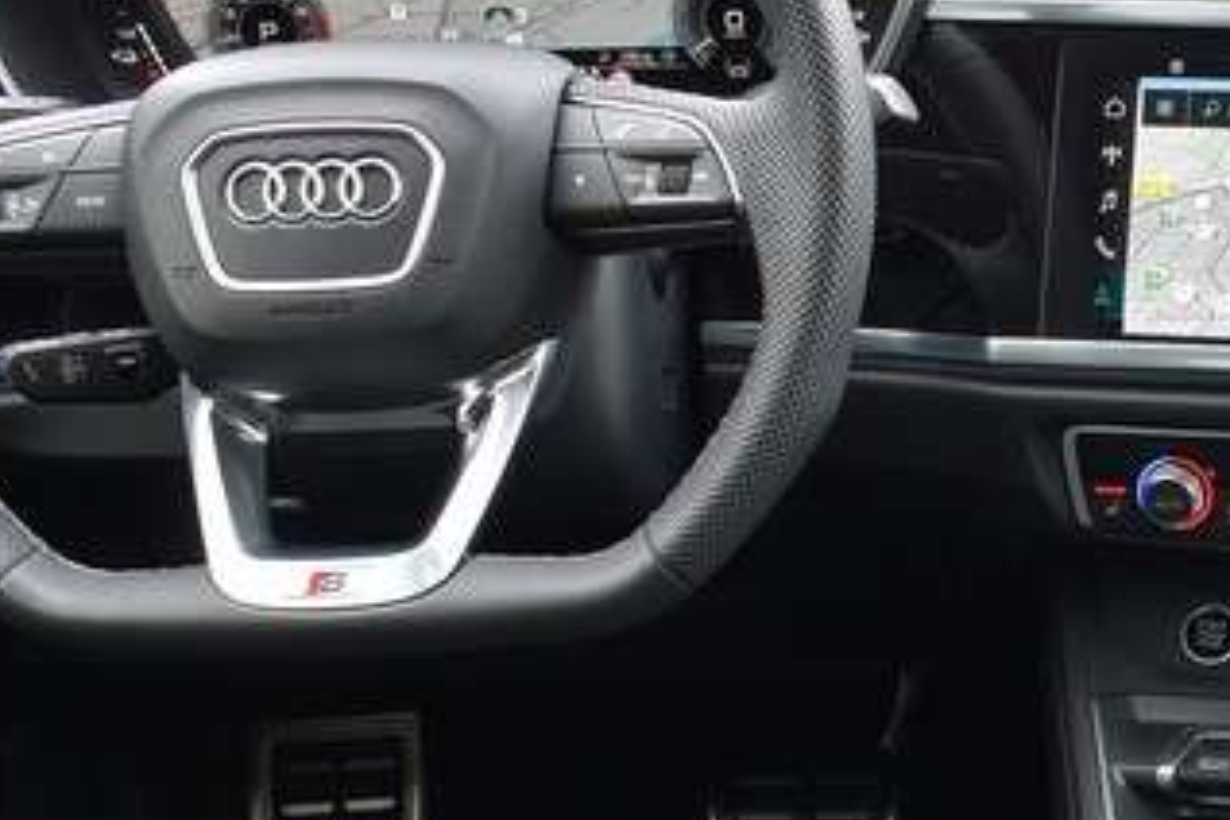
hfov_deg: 21.8
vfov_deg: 15.4
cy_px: 839
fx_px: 2972
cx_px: 1435
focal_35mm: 87
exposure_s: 1/125
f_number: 5.6
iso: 400
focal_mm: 18
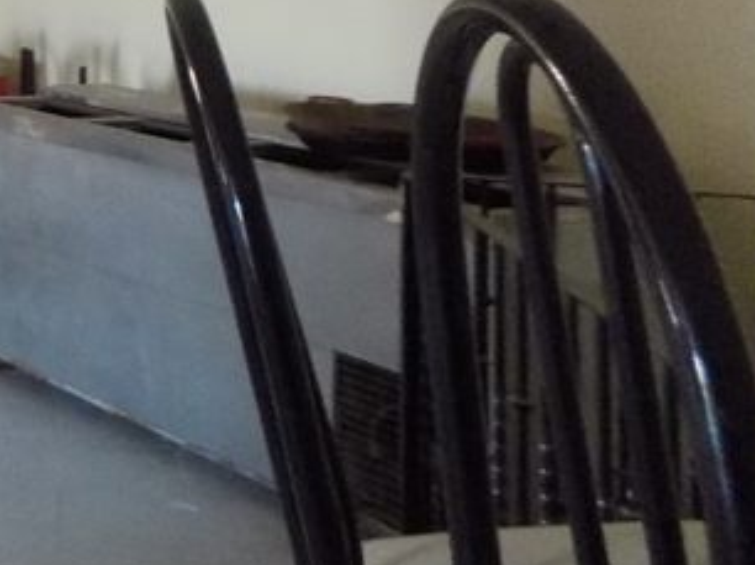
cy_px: -170
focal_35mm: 77
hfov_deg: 20.4
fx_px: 1678
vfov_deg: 17.9
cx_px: -481
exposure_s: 1/13
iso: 400
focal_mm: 4
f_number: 3.1
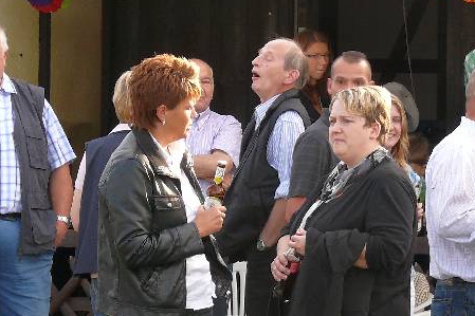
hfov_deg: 8.3
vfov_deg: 5.6
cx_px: 318
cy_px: 237
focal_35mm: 247
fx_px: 3258
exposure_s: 1/100
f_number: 4
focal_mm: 23.5
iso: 100
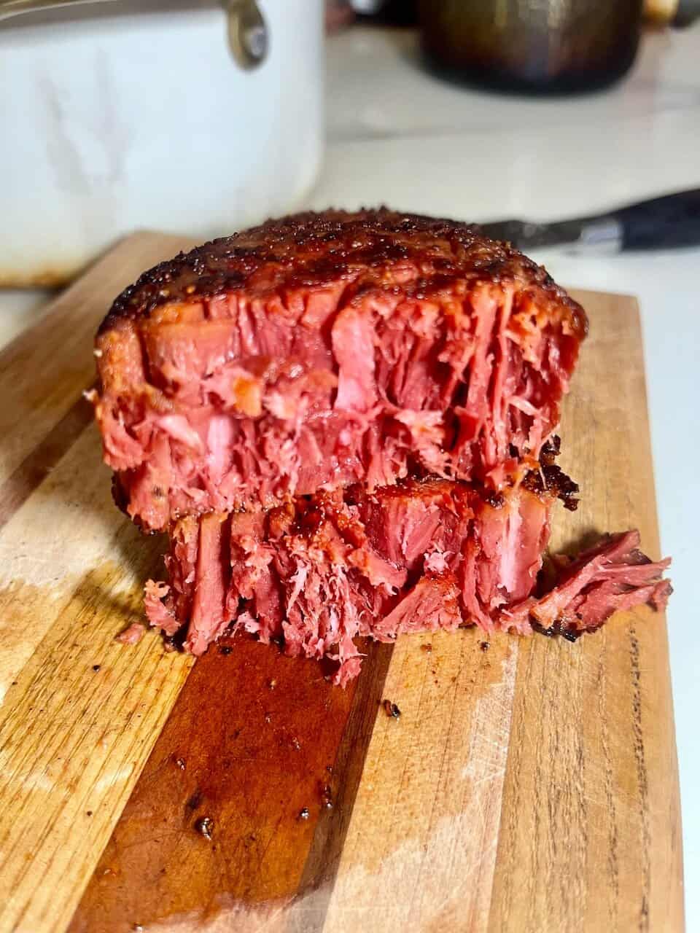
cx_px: 350
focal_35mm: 25
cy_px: 466
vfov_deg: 69.4
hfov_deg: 54.9
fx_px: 674
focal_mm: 5.1
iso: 160
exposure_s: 1/60
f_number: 1.6
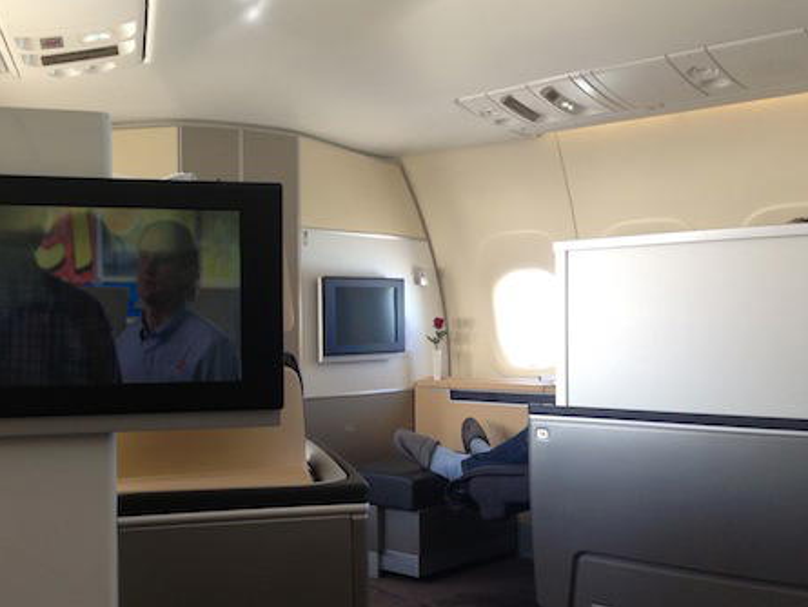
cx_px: 291
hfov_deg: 43.4
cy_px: 348
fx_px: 1004
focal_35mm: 43
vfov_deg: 33.6
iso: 80
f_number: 2.4
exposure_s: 1/20
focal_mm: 4.13
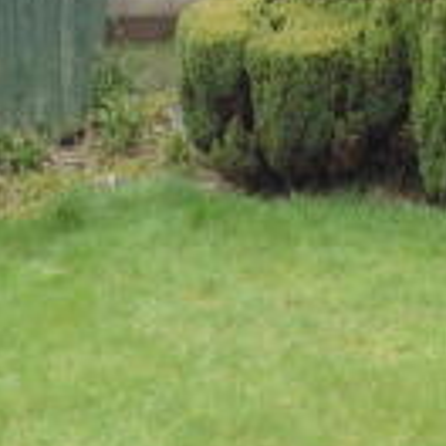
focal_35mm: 86
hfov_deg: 20.2
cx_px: 194
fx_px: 1254
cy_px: 120
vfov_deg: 20.0
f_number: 3.1
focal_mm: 4
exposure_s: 1/125
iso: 80
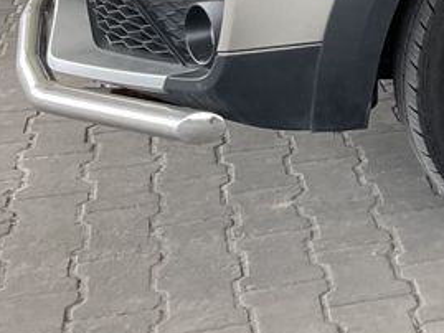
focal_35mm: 116
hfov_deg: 13.5
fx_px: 1489
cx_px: 985
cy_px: -298
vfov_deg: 11.7
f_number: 1.6
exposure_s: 1/113
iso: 125
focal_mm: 4.2
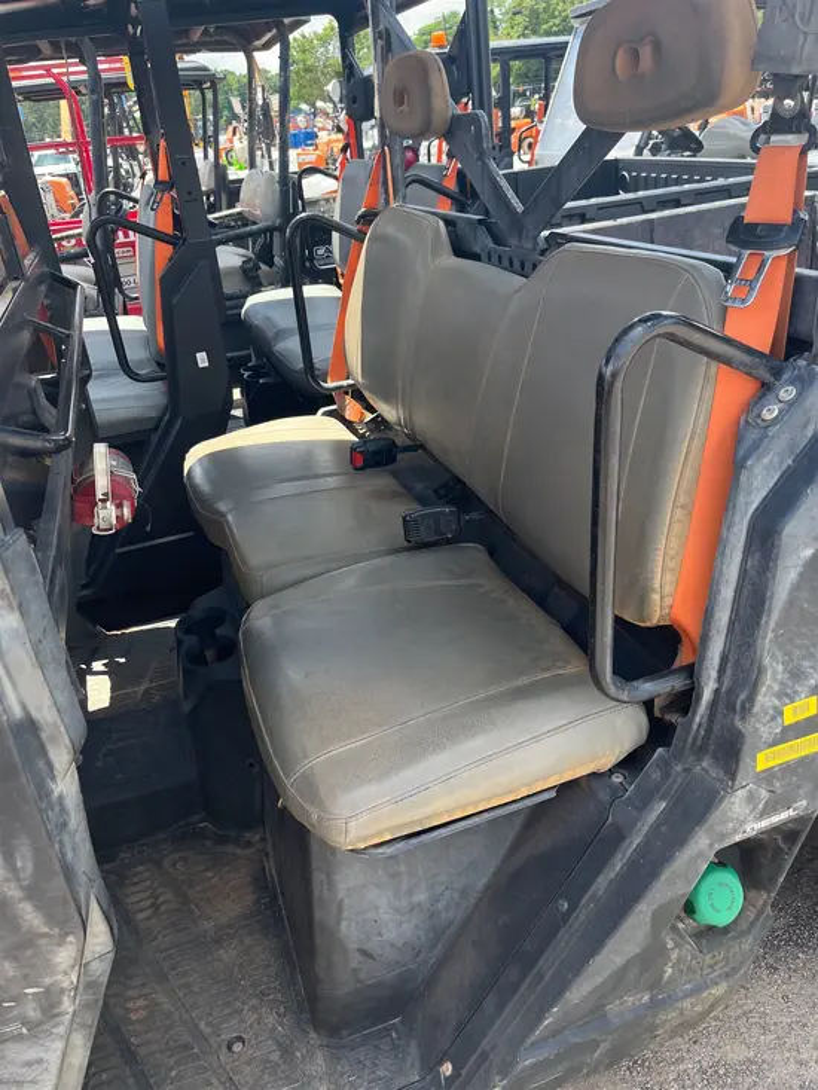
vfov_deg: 67.3
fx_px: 819
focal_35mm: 26
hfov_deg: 53.1
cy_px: 545
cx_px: 409
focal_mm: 5.1
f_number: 1.6
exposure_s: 1/544
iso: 50
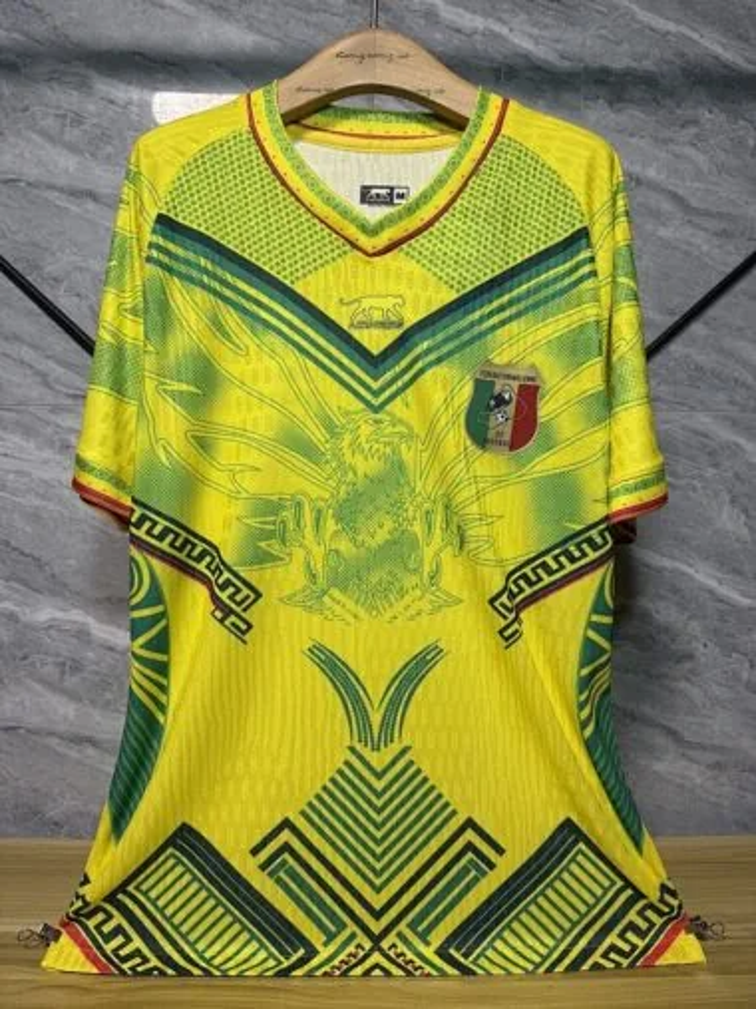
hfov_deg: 56.8
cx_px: 378
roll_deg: -0.5
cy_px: 504
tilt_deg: -0.3
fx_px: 699
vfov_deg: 71.6
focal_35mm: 24
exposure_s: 1/100
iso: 125
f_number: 1.78
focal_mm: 6.76
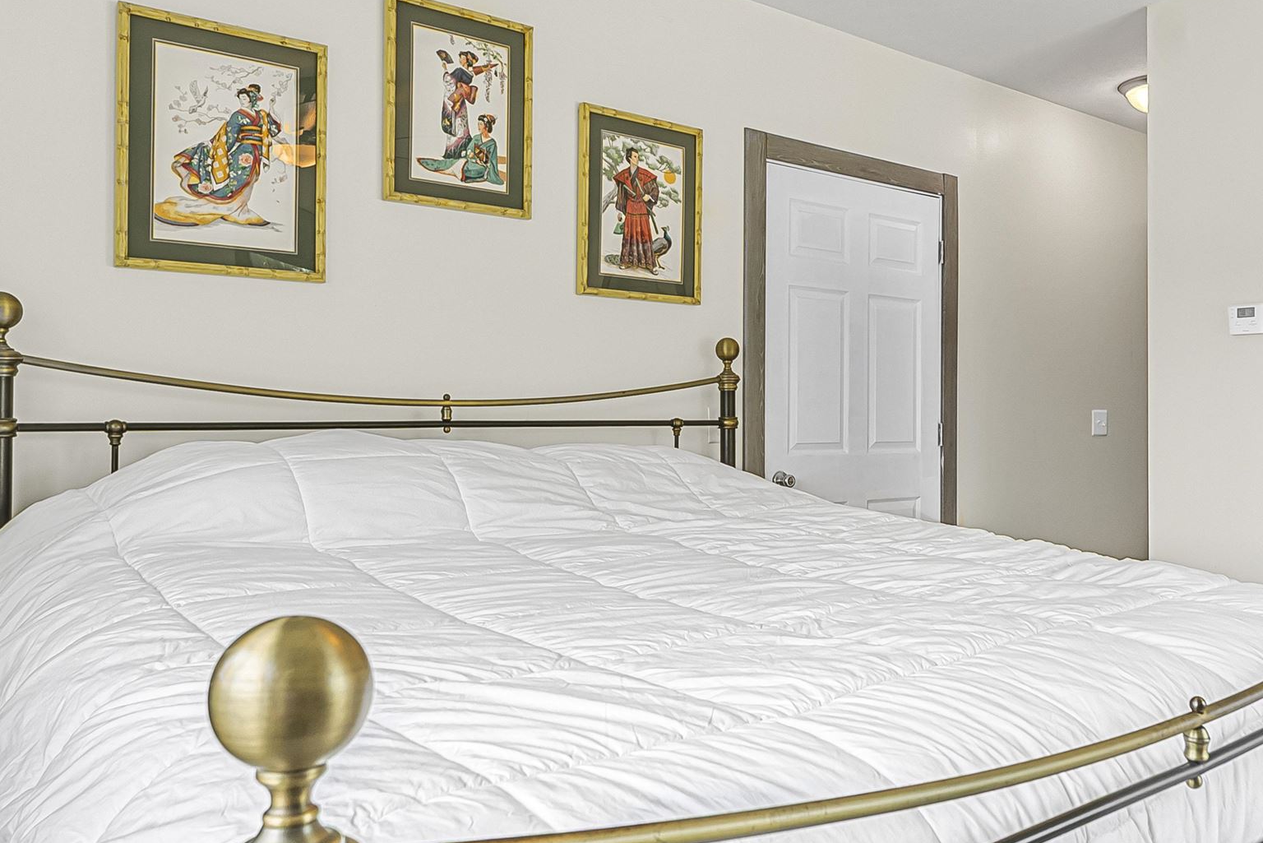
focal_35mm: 29
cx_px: 803
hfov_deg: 62.3
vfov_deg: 44.7
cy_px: 424
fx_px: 1025
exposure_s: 1/60
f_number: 7.1
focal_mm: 14.6
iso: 500
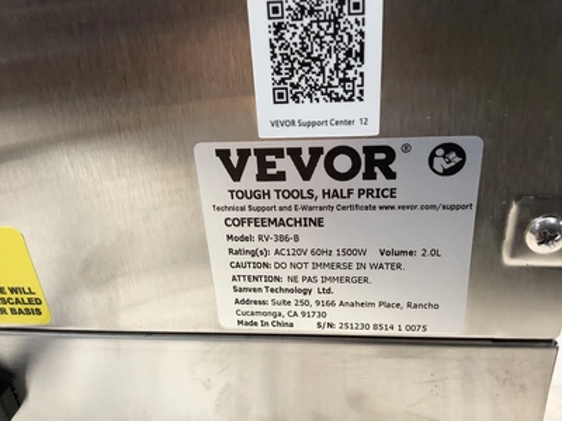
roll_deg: +6.0
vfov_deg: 45.4
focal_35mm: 31
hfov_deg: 58.4
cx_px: 281
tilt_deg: -26.3
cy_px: 210
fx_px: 503
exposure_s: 1/60
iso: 100
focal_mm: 3.3
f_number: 2.4
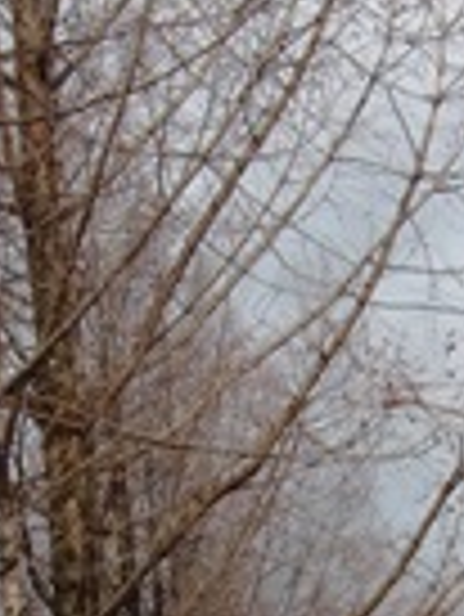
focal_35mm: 134
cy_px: 607
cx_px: 405
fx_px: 2391
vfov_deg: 14.5
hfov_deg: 11.0
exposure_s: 1/160
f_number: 8
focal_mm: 6.9
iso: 64
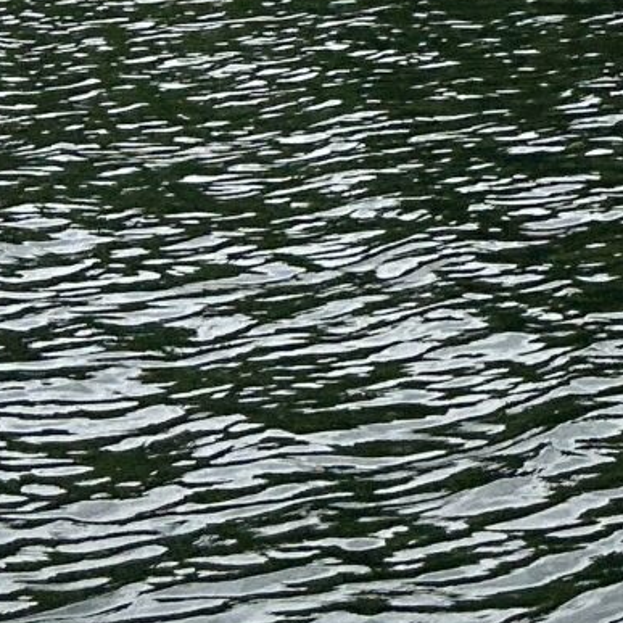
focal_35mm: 152
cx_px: 1243
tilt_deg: +7.9
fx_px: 3095
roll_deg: +0.0
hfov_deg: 10.6
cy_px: -771
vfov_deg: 10.3
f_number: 1.5
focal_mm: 5.7
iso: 50
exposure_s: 1/4115
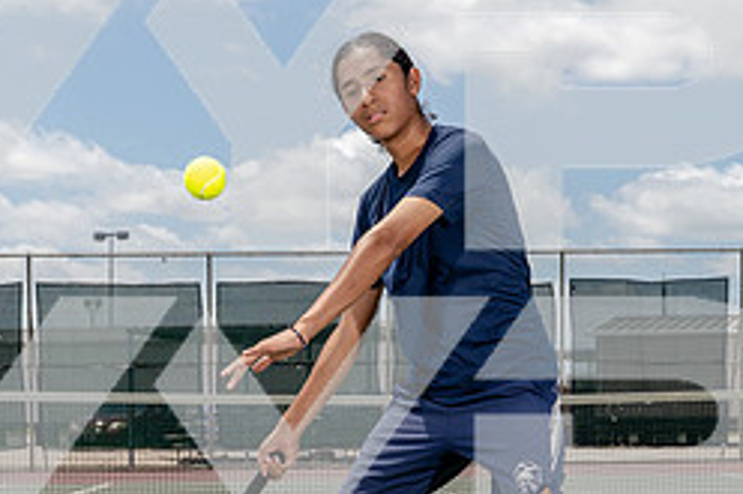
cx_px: 416
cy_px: 457
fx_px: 1836
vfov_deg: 15.1
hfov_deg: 22.9
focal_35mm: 89
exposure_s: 1/1250
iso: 250
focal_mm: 38
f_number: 7.1
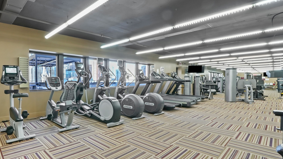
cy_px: 84
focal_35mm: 19
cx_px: 91
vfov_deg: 58.3
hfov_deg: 86.0
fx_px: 143
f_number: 13
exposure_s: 1/2
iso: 1000
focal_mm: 13
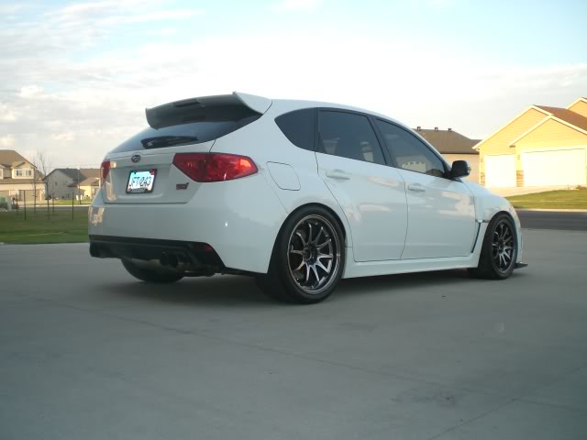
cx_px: 294
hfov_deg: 49.0
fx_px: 644
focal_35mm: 38
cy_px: 220
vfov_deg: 37.7
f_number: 3.1
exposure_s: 1/200
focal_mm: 6.3
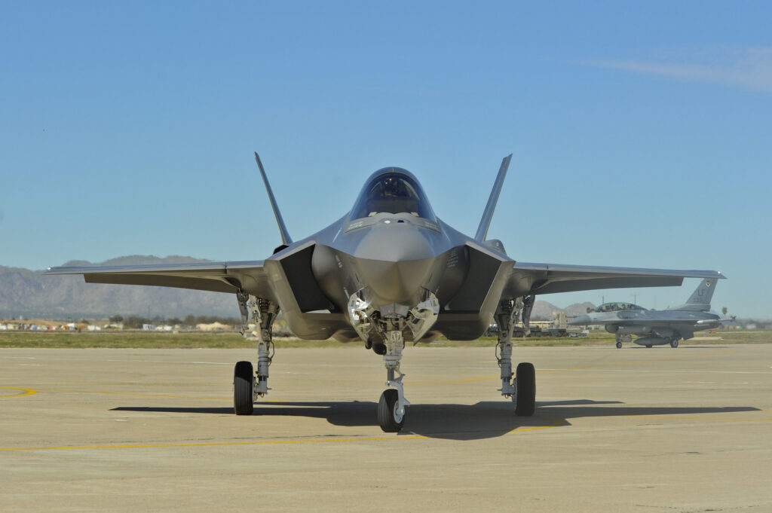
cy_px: 256
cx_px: 386
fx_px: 1714
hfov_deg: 25.4
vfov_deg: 17.0
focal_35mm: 80
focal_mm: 80
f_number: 9
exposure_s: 1/640
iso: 250
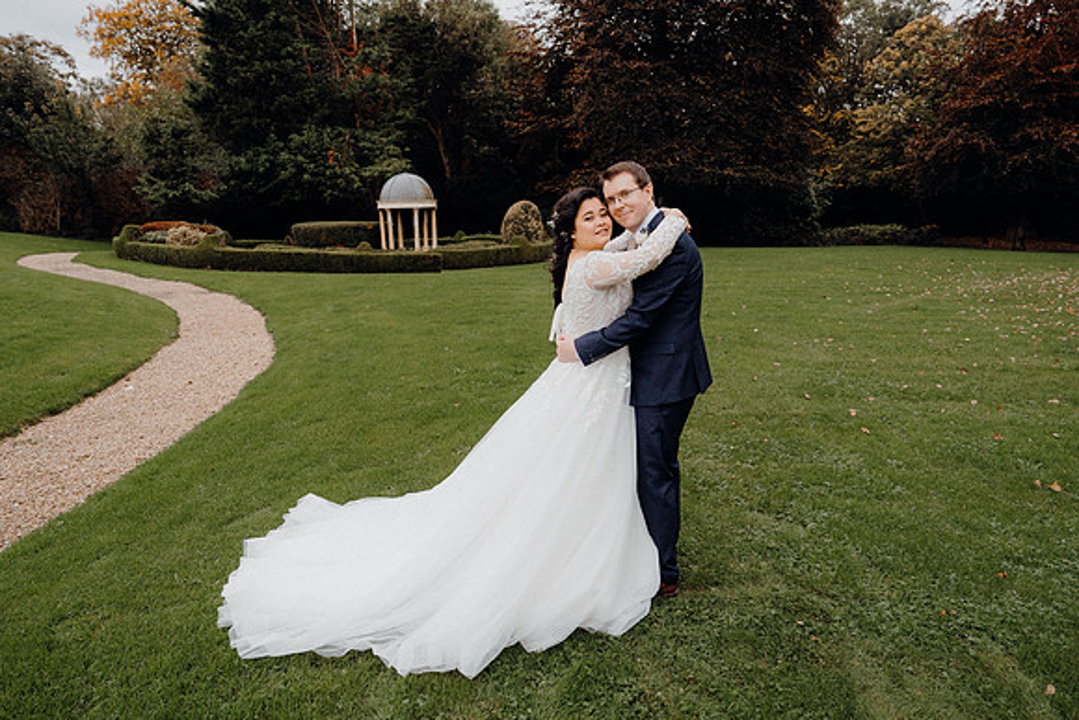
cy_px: 360
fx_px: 719
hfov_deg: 73.7
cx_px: 540
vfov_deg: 53.2
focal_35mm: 24
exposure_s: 1/160
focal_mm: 24
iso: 640
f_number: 3.5
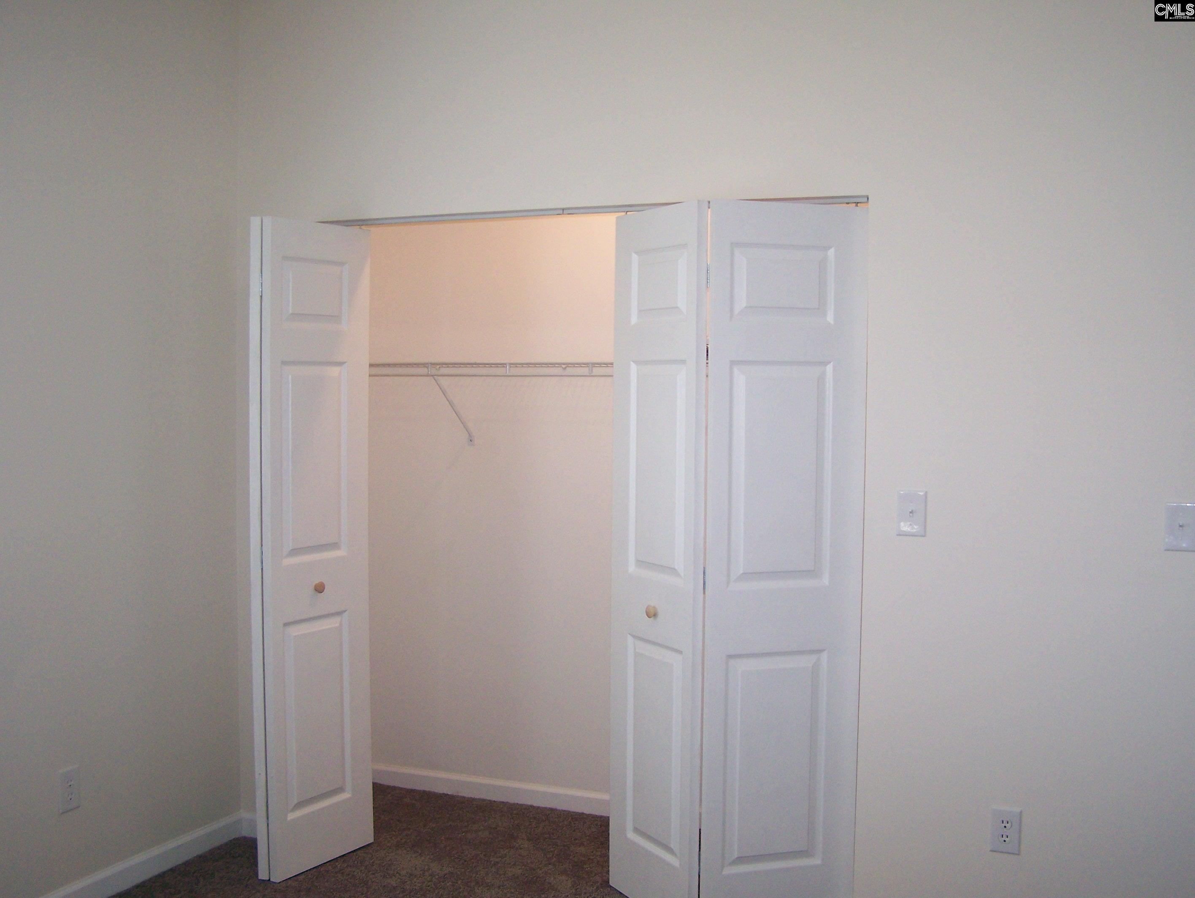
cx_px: 598
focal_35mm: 38
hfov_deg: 48.9
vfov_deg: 37.8
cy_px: 449
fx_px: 1313
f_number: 2.8
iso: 160
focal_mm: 6.3
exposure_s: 1/60
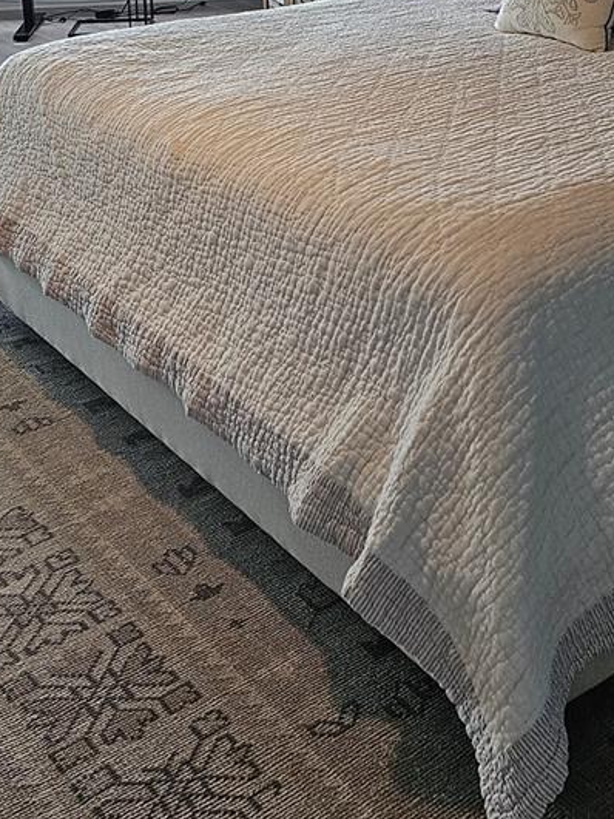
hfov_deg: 28.0
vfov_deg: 34.2
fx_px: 1230
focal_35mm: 52
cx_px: 301
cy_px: 42
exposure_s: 1/120
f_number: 1.7
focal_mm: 6.3
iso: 200
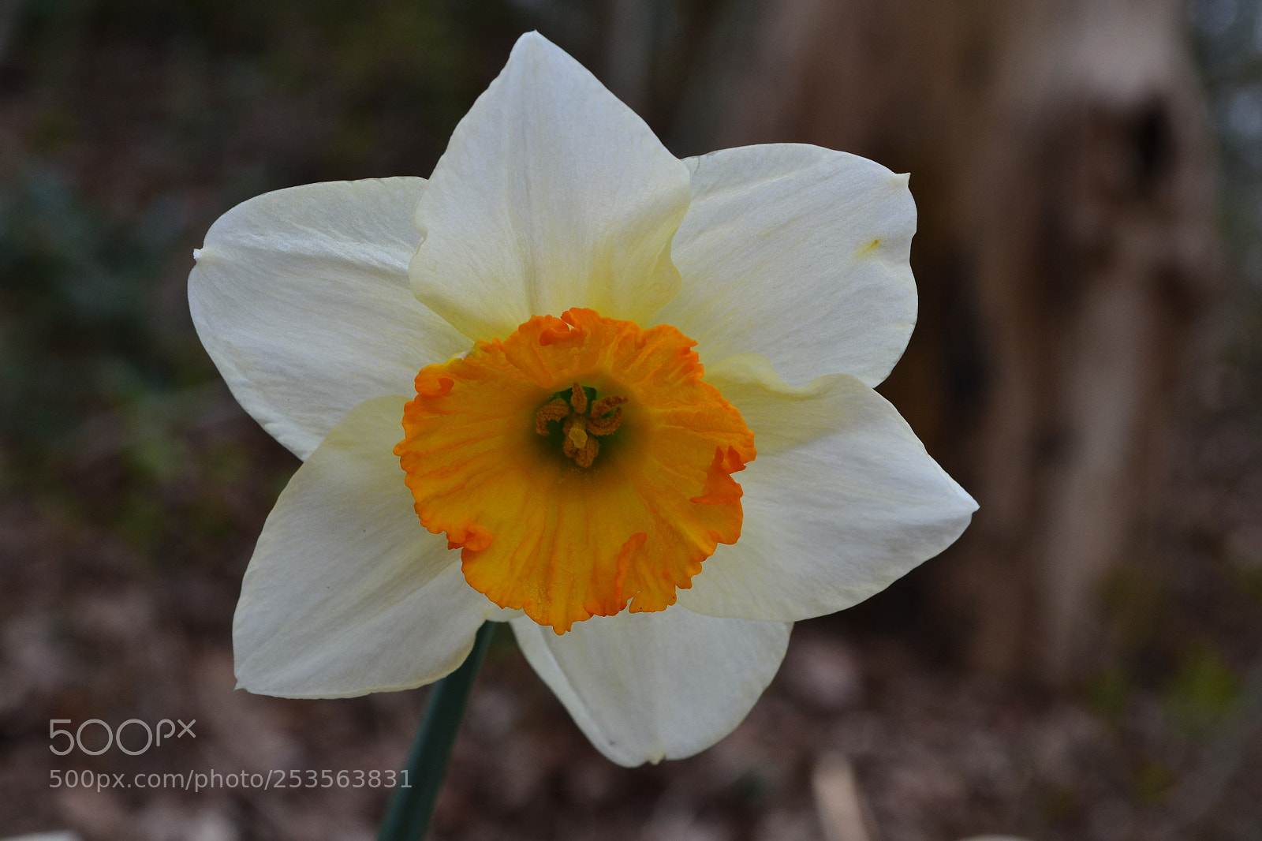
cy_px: 420
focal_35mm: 72
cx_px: 631
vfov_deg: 18.9
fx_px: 2523
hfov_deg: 28.1
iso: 400
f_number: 10
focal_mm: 48
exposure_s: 1/250
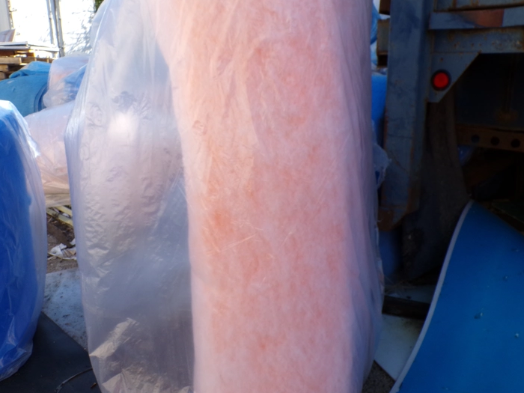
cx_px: 274
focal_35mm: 30
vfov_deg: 46.8
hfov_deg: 59.9
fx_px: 454
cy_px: 203
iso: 100
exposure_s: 1/220
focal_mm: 5
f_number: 4.6
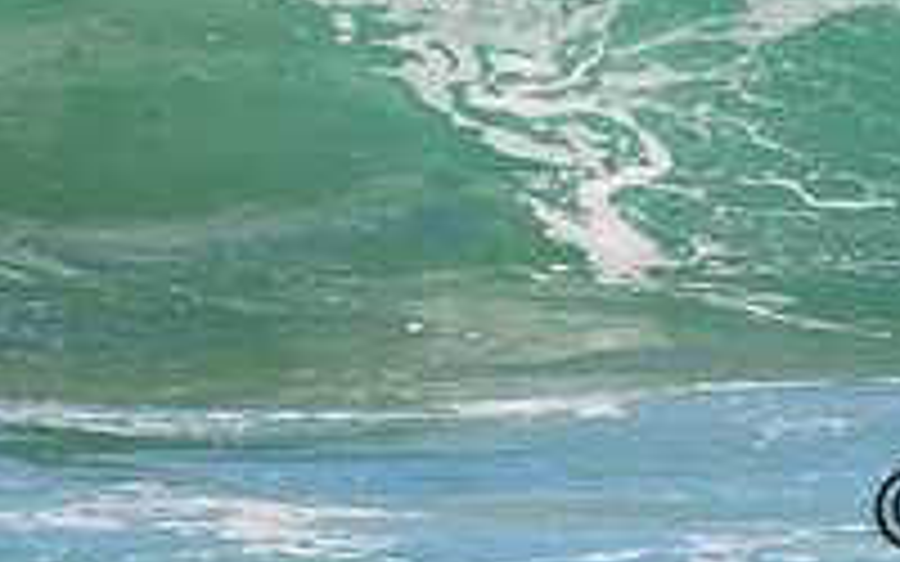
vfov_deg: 0.6
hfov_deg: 0.9
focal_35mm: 2371
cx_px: 1224
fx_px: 58156
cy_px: -236
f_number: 11
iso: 1250
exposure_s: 1/2000
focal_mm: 800
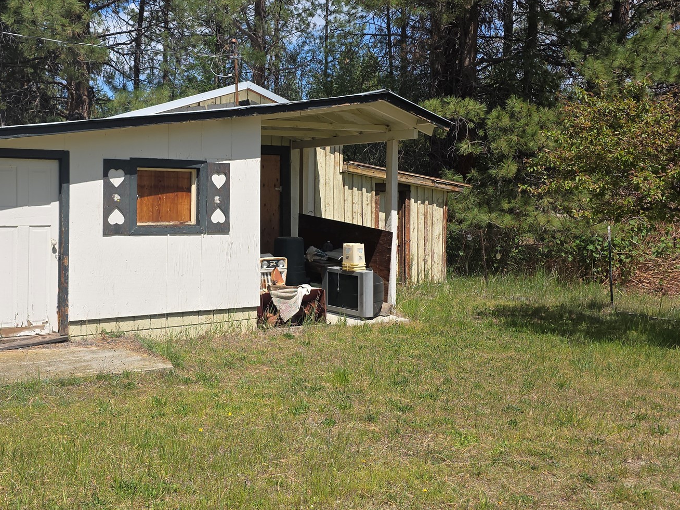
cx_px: 246
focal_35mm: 36
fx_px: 707
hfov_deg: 50.7
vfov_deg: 39.5
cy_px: 204
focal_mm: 6.3
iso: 12
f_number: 1.7
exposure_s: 1/934
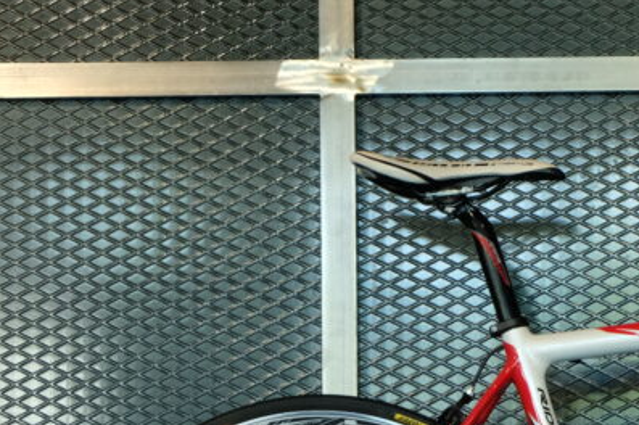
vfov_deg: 12.1
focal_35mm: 111
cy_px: 506
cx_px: 692
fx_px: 1969
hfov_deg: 17.8
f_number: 6.4
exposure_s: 1/42
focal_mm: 28.9
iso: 1600
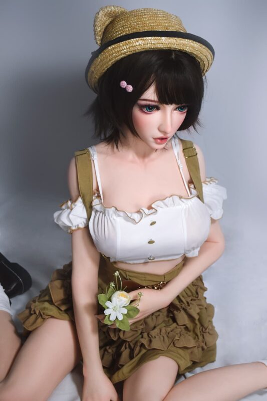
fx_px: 534
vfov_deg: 41.1
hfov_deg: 28.1
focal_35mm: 48
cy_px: 200
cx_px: 134
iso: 400
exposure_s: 1/100
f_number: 5
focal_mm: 32
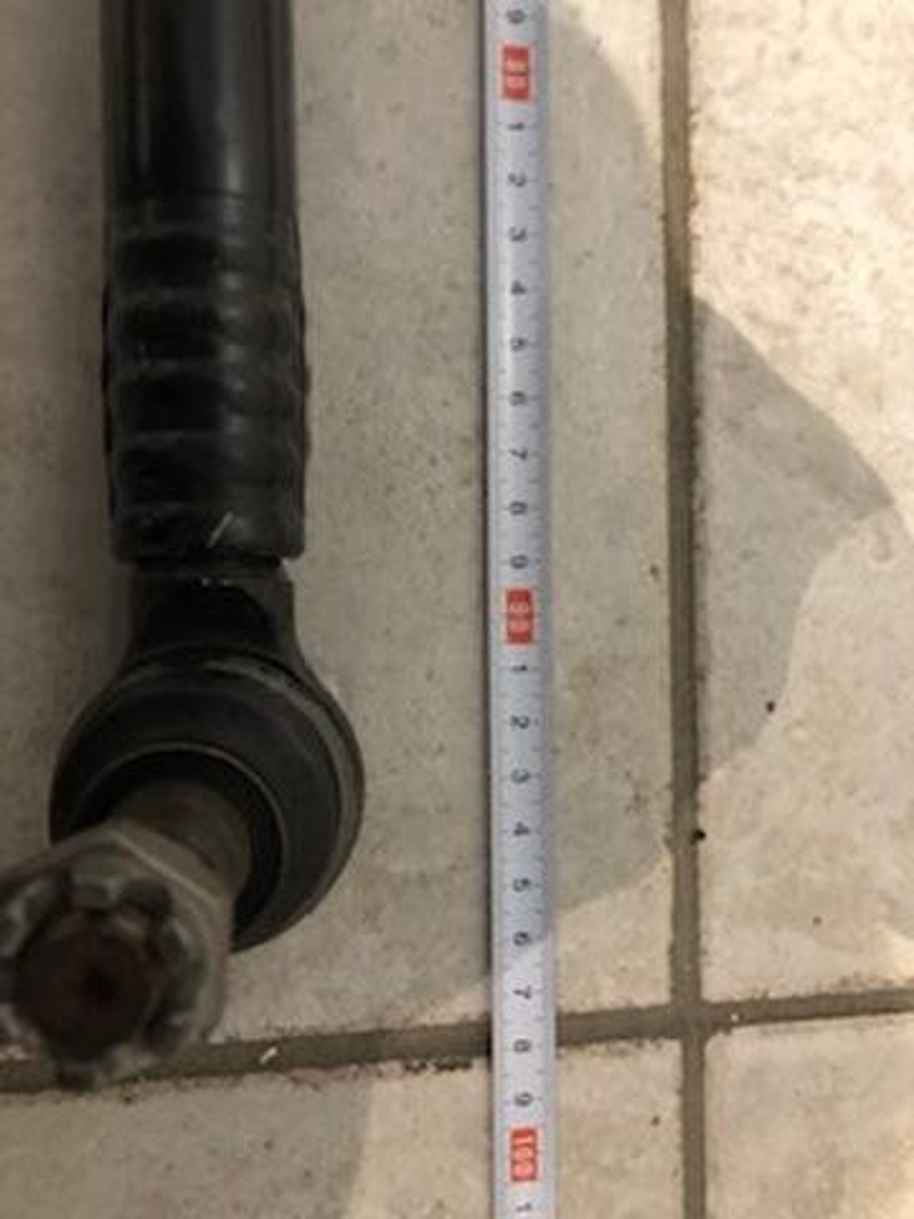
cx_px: 457
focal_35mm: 28
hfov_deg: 49.7
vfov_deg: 63.4
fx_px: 986
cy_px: 610
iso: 100
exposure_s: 1/6
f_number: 1.8
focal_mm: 3.99
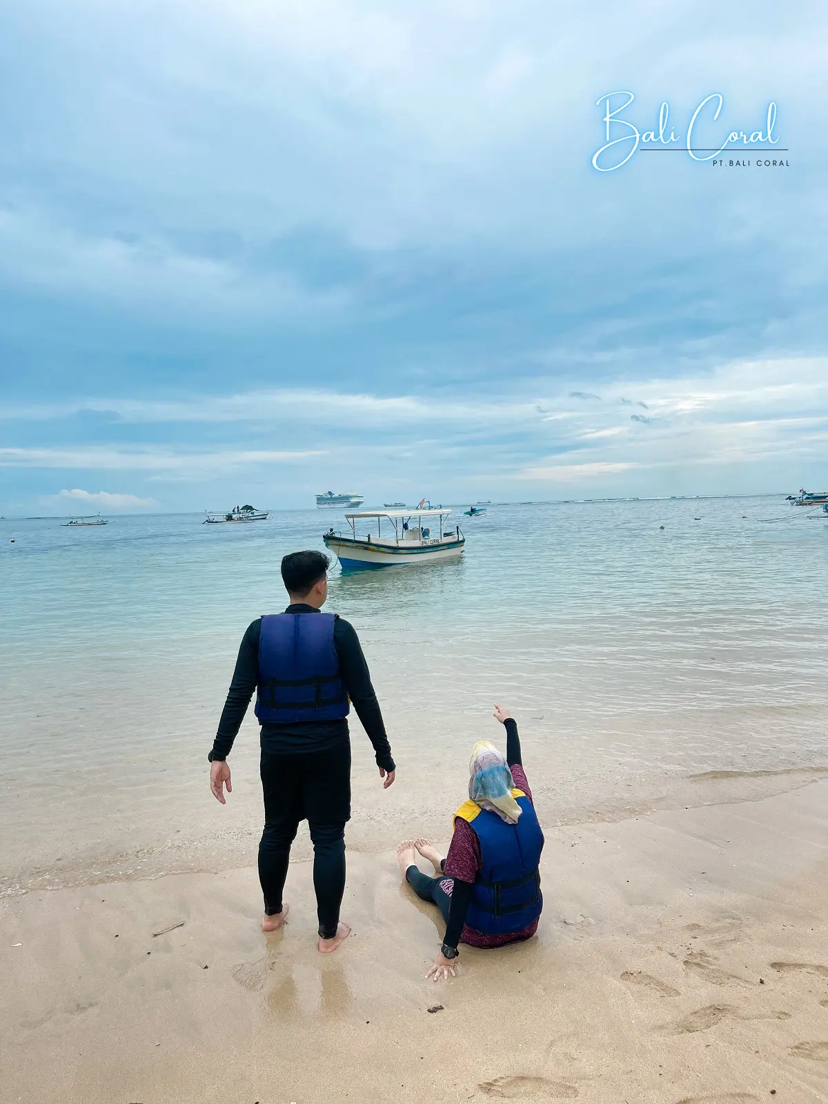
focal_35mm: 26
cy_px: 552
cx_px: 414
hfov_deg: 53.1
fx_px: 829
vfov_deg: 67.3
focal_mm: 5.1
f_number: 1.6
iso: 50
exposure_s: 1/1250
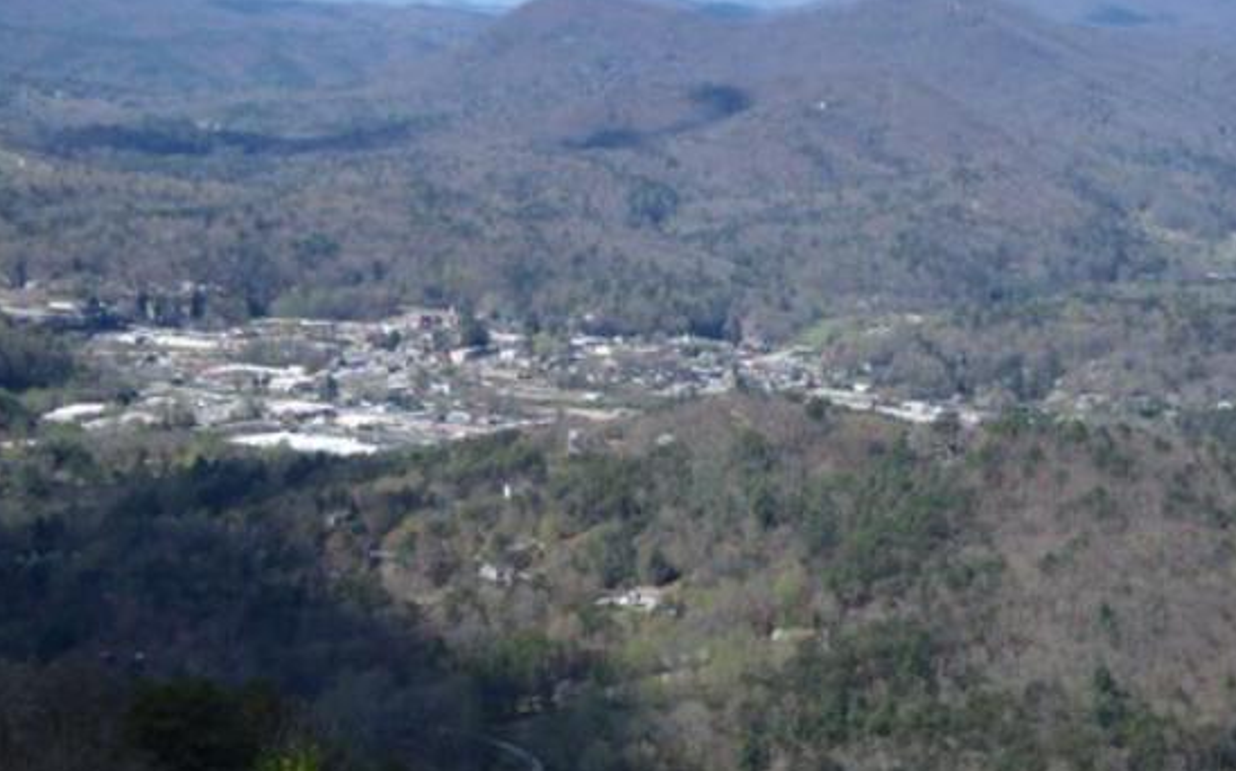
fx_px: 3502
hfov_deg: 20.0
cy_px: 352
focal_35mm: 104
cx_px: 677
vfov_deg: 12.6
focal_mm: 15.06
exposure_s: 1/400
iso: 80
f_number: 4.4
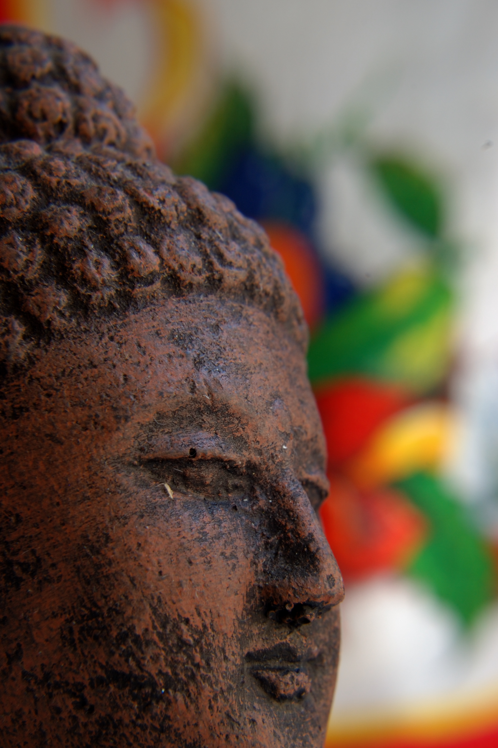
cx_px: 236
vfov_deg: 45.3
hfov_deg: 31.1
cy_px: 439
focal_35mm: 43
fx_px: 894
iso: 200
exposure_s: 1/3
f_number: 14
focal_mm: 24
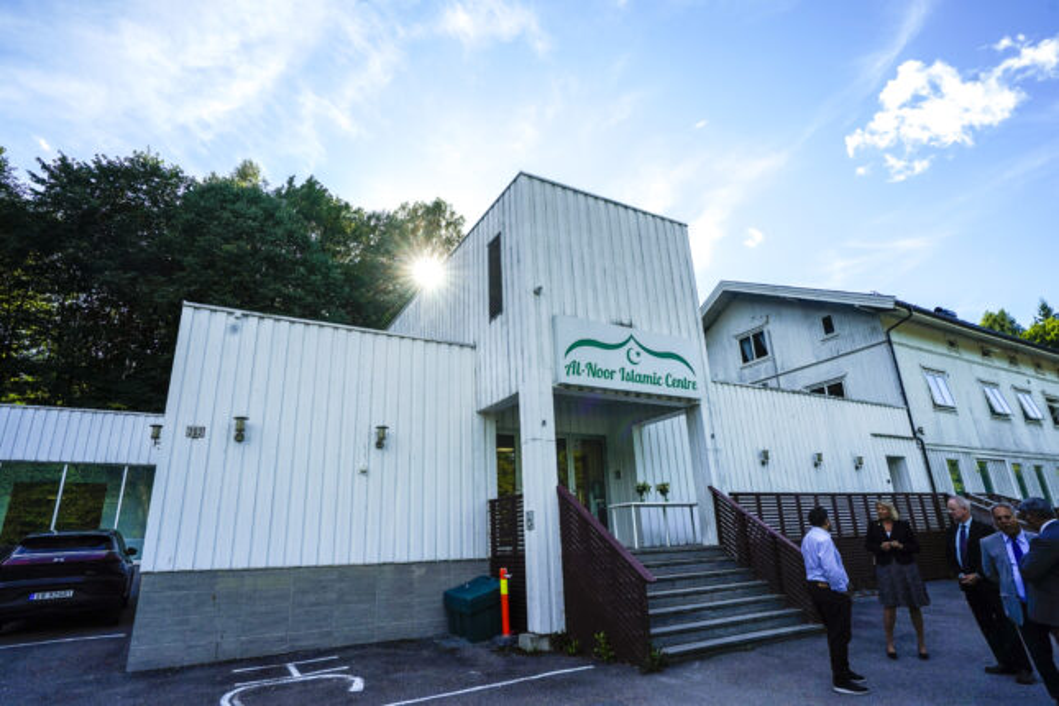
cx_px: 530
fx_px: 529
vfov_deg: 67.4
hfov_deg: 90.0
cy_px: 353
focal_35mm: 18
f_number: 8
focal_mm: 18
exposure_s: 1/1000
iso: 640
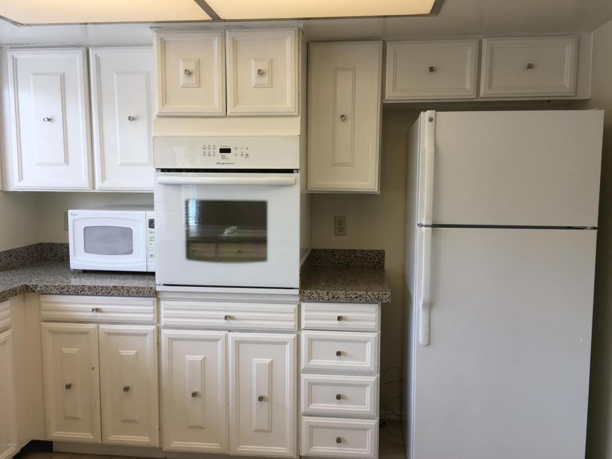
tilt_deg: -7.6
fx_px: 513
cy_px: 230
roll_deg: +0.2
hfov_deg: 61.7
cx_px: 306
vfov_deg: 48.2
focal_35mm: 29
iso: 25
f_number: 2.2
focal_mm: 4.15
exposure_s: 1/60
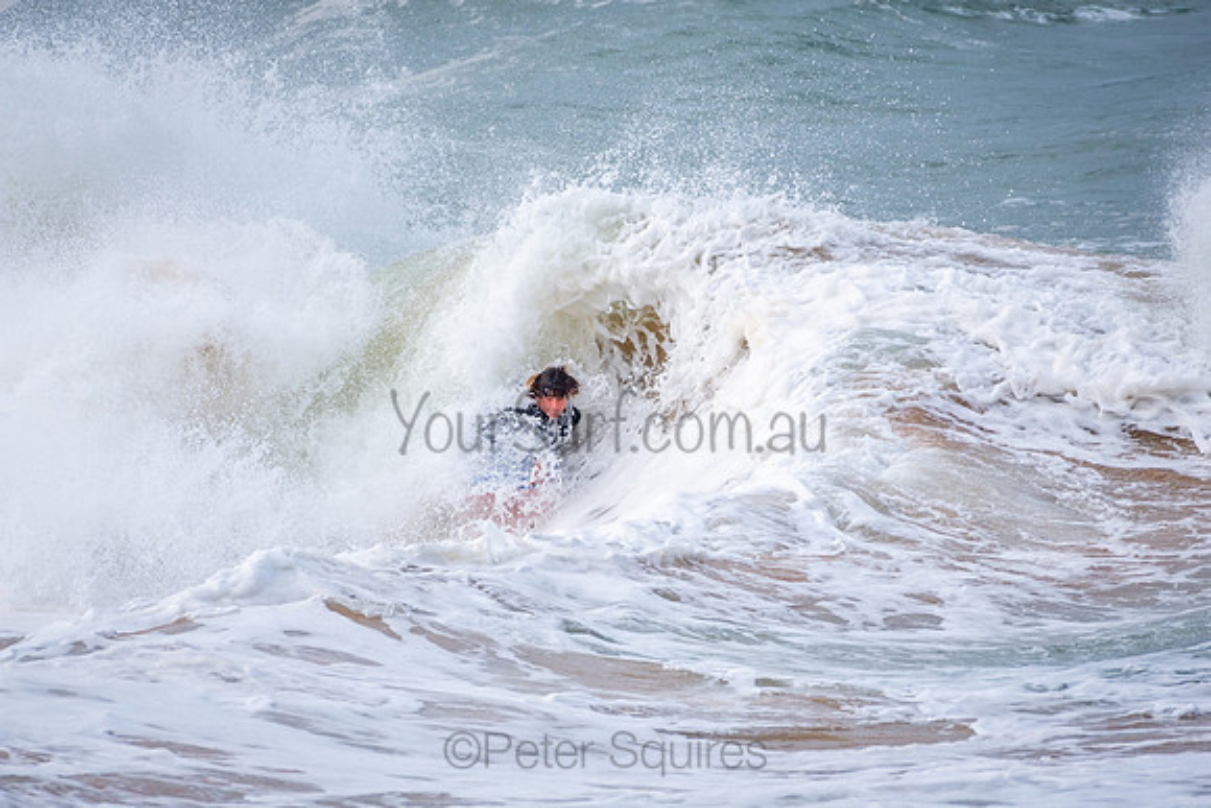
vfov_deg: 1.8
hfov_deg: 2.7
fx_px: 25234
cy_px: 404
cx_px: 606
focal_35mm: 750
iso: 200
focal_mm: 500
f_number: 5.6
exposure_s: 1/1000
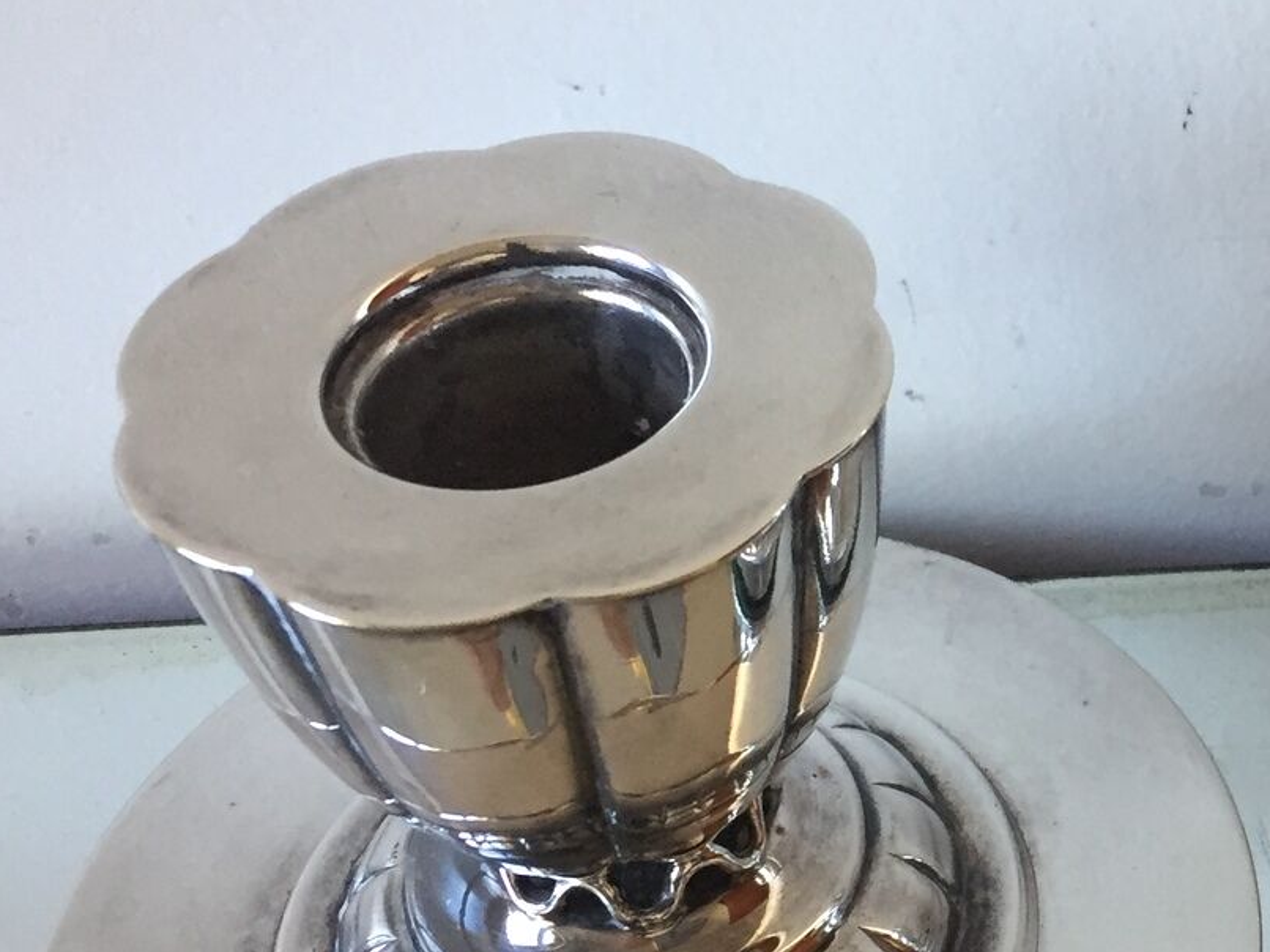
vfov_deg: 20.4
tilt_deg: -46.9
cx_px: 1333
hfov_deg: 25.4
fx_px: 2641
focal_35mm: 72
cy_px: 597
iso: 64
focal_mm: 4.15
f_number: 2.2
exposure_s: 1/33
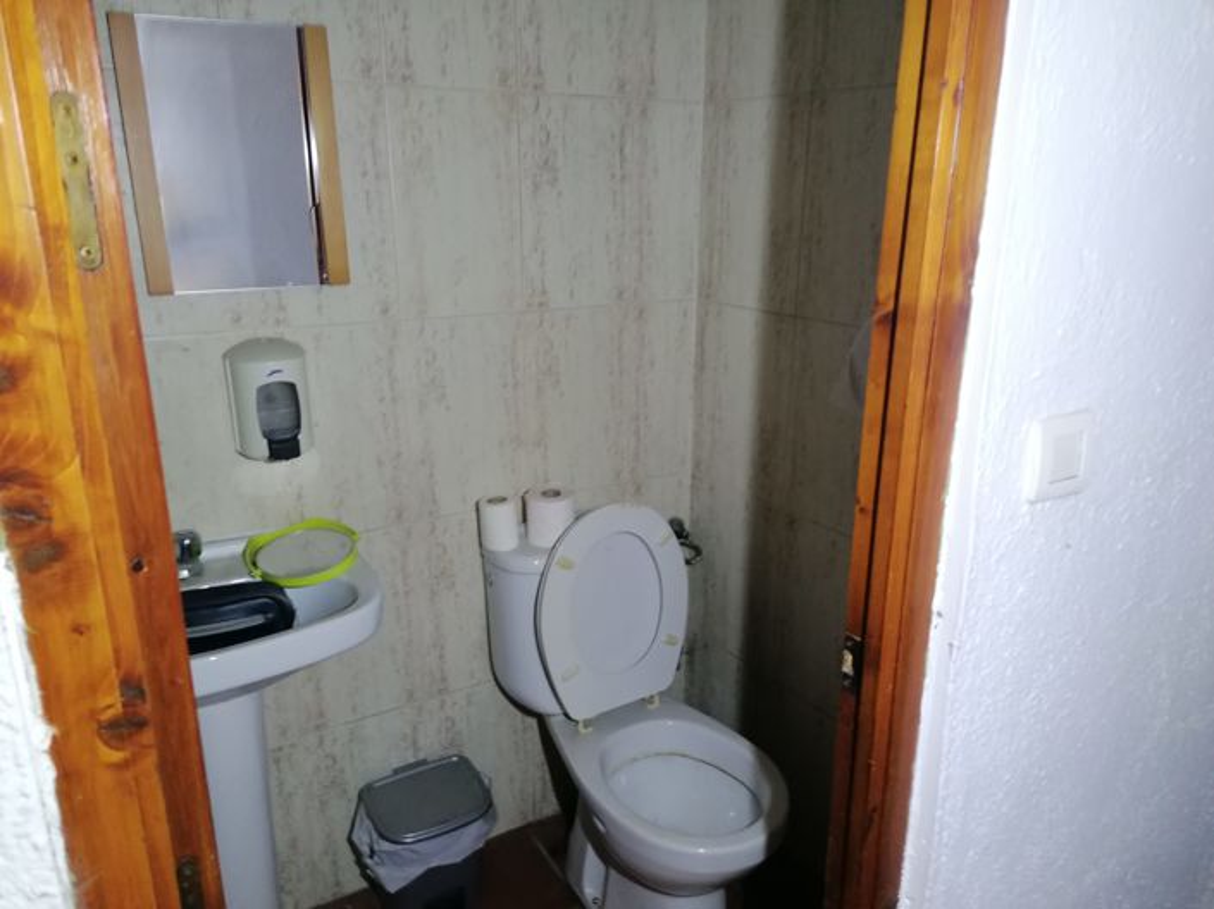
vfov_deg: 51.3
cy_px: 454
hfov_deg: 65.3
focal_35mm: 27
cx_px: 607
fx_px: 946
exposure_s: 1/25
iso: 320
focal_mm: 4.75
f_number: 1.8
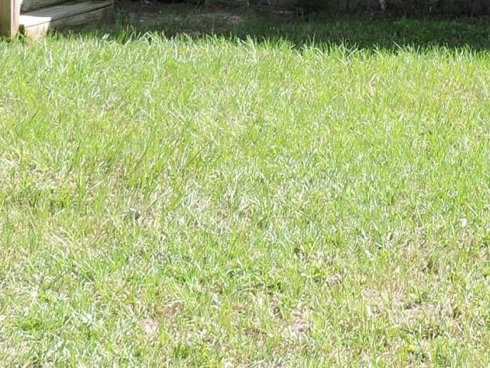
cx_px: 486
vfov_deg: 12.4
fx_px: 1614
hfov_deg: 16.9
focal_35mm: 114
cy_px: -167
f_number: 3.3
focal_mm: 4.3
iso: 100
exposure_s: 1/320
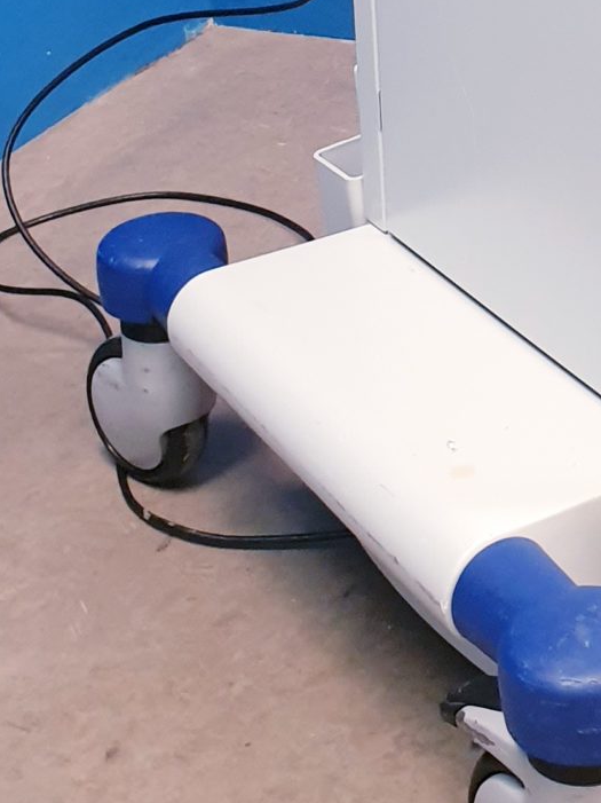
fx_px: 2201
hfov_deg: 14.9
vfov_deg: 19.2
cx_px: 767
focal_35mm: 95
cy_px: -231
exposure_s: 1/50
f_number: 2.4
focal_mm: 4.3
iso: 200
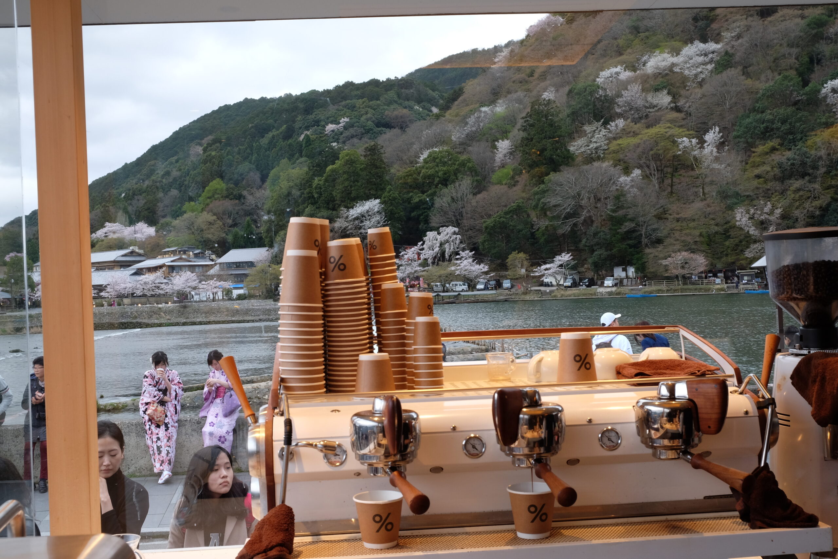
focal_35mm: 42
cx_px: 419
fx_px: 978
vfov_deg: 31.9
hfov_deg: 46.4
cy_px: 280
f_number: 11
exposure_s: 1/15
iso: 400
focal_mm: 27.7
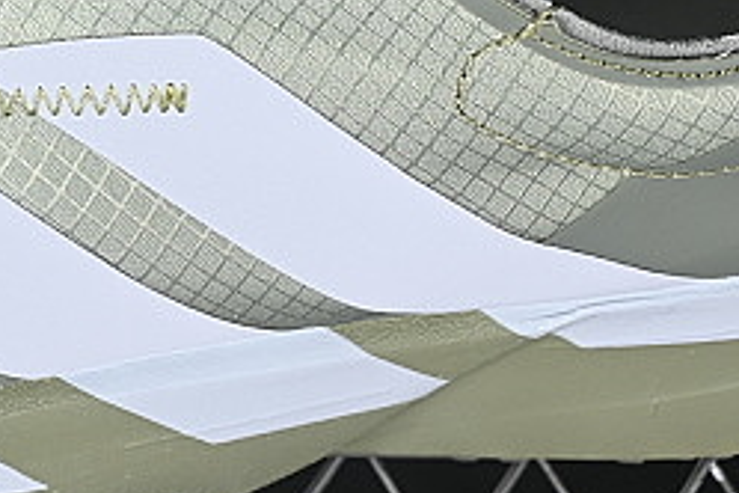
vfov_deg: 4.2
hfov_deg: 6.3
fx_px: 6671
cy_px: -297
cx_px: 18
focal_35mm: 325
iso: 160
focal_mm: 50
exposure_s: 1/80
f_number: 7.1
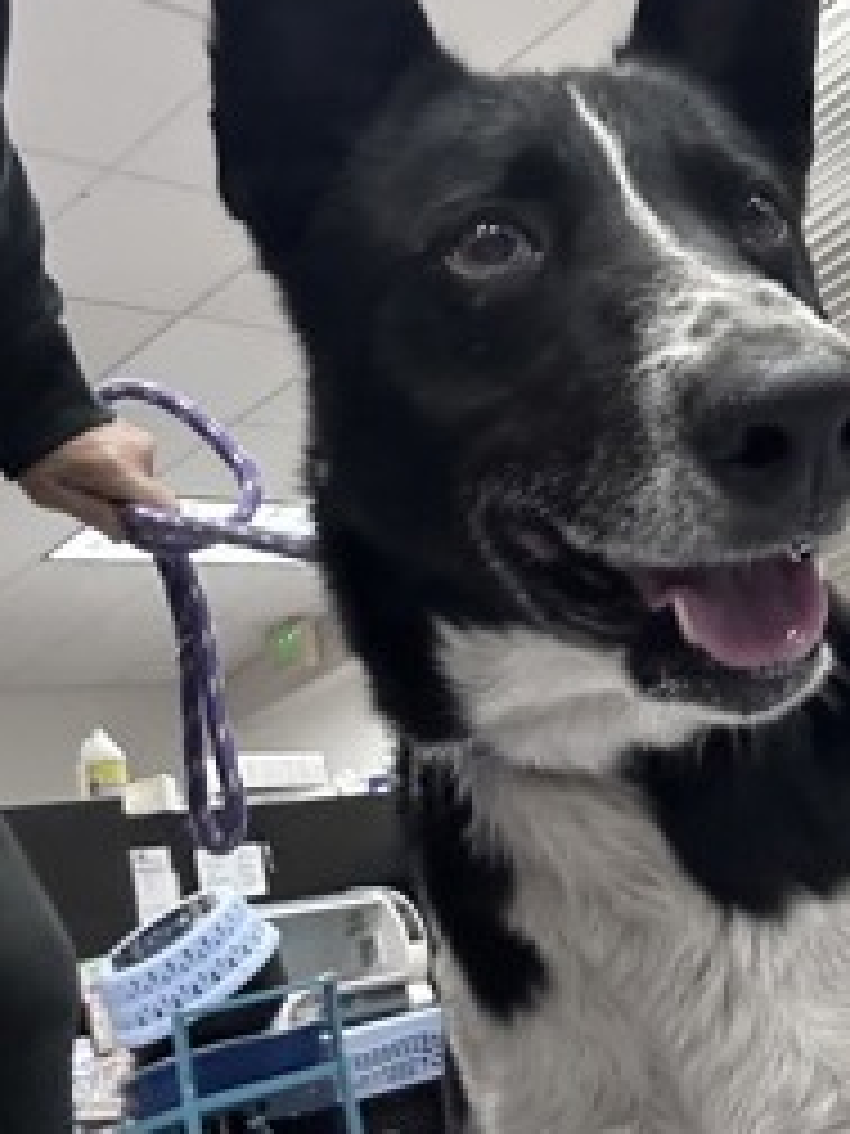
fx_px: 1637
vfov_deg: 37.5
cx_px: 699
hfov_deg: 28.4
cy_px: 328
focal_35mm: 50
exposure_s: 1/60
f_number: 1.9
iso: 160
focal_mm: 2.69
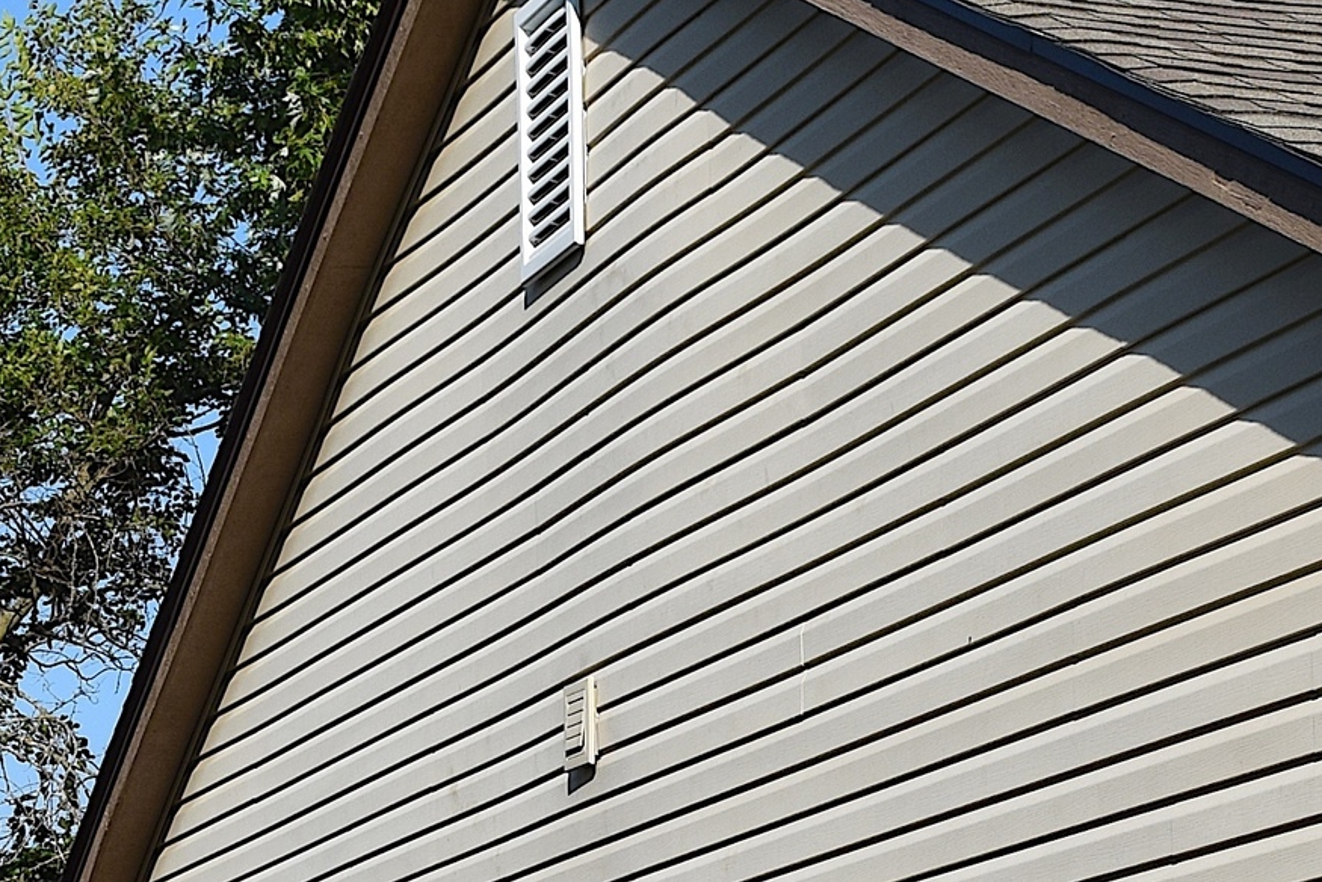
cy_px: 1130
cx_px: 890
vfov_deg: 8.9
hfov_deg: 13.4
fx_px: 5611
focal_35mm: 153
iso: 200
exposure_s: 1/400
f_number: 10
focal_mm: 29
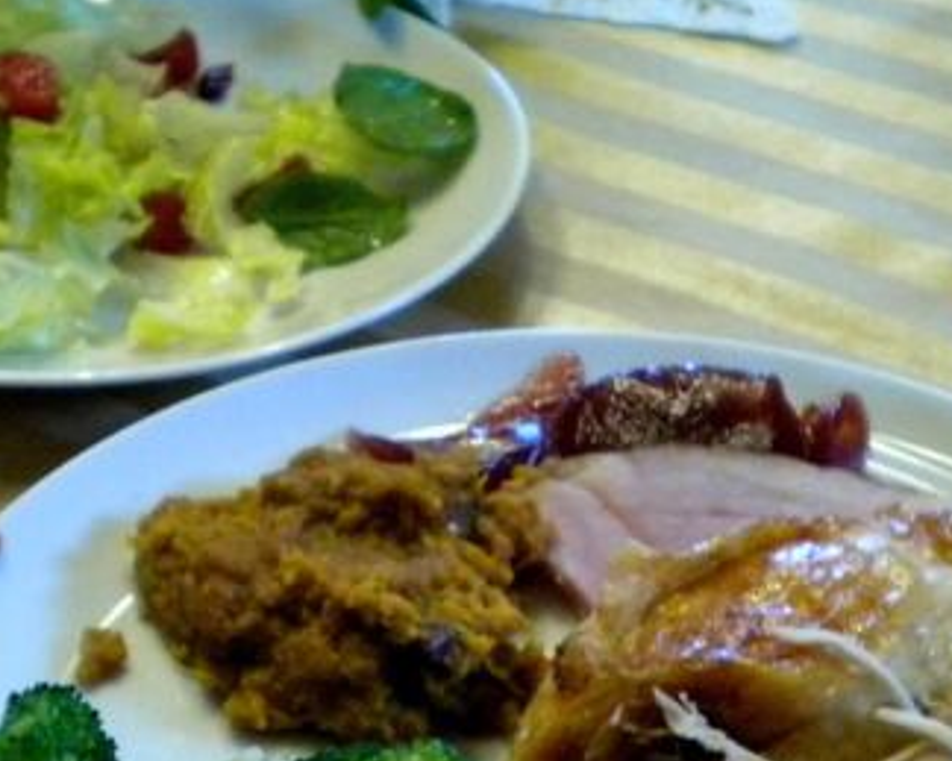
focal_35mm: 79
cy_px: 632
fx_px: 2225
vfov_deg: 19.2
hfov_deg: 24.1
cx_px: 514
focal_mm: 7.4
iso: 800
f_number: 3.5
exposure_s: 1/20.4
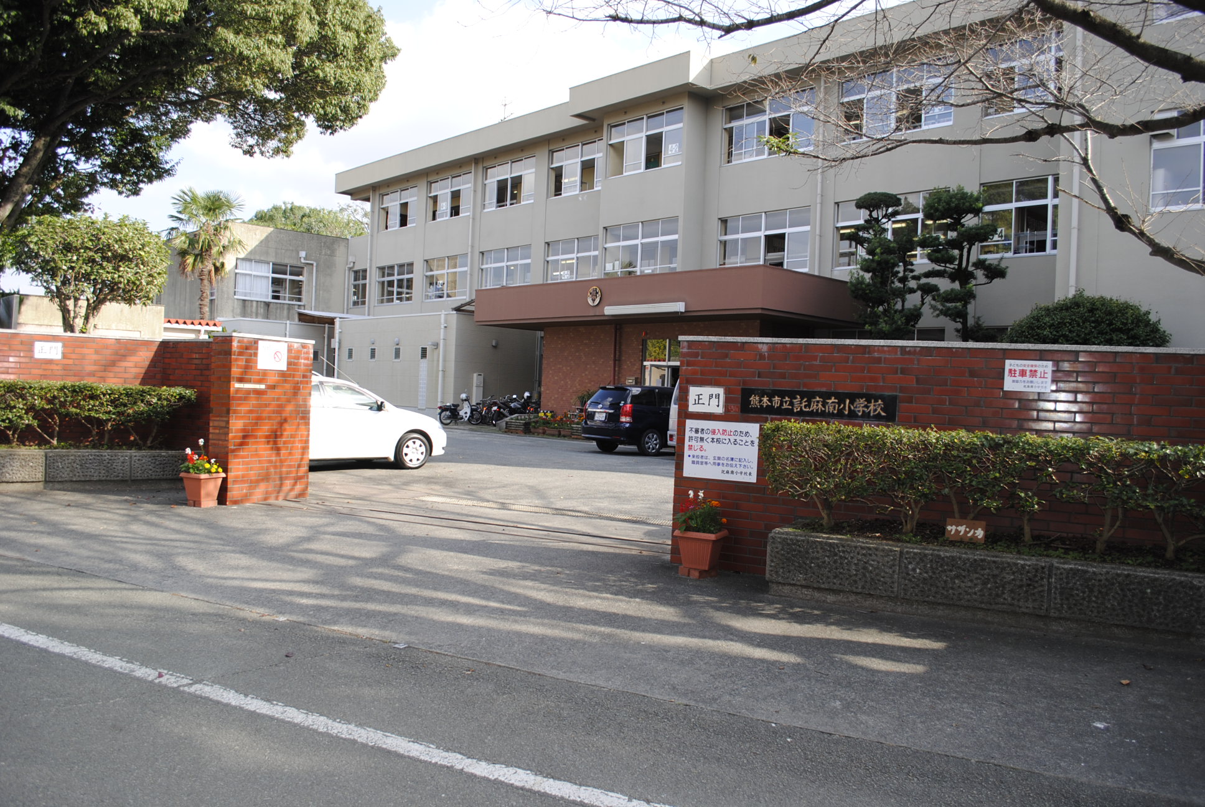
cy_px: 404
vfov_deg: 48.0
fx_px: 905
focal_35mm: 27
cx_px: 602
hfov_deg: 67.3
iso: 100
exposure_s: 1/200
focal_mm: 18
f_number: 5
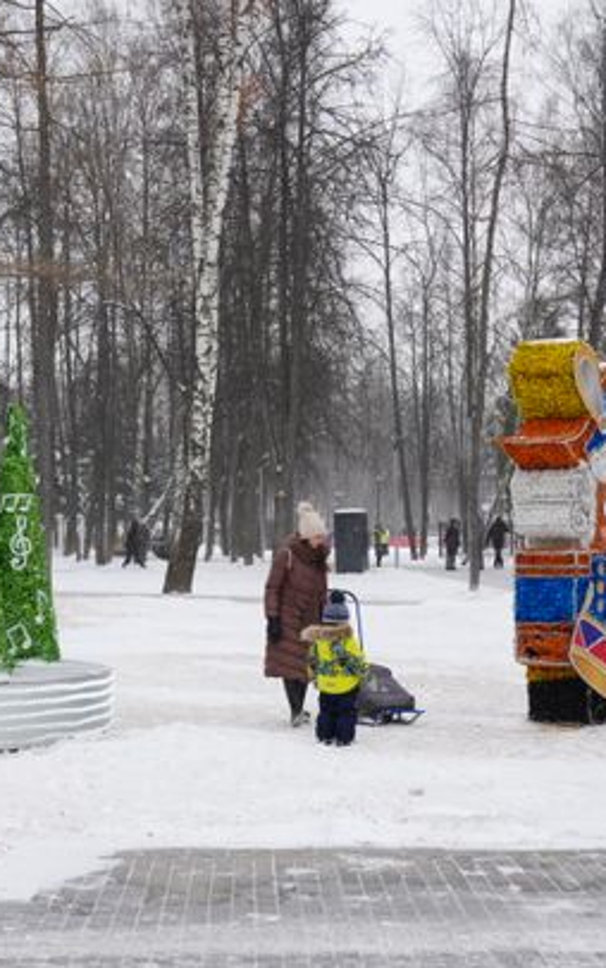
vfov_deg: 32.5
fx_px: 1664
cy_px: 515
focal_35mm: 63
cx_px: 266
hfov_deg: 20.6
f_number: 4.5
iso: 800
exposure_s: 1/500
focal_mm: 36
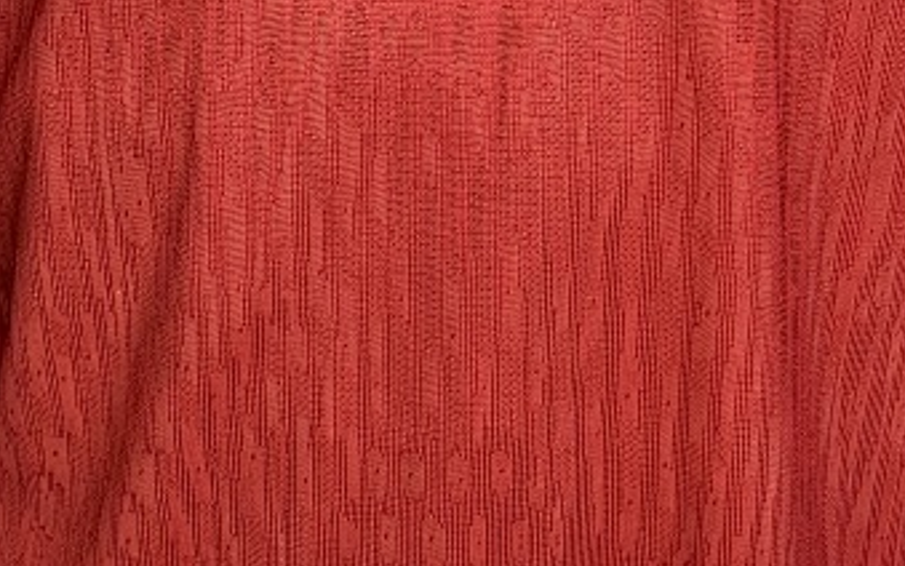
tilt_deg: -12.6
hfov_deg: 25.5
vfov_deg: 16.0
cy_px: 133
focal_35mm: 81
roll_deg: -0.7
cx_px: 446
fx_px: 1998
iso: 100
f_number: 1.78
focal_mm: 6.76
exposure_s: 1/50
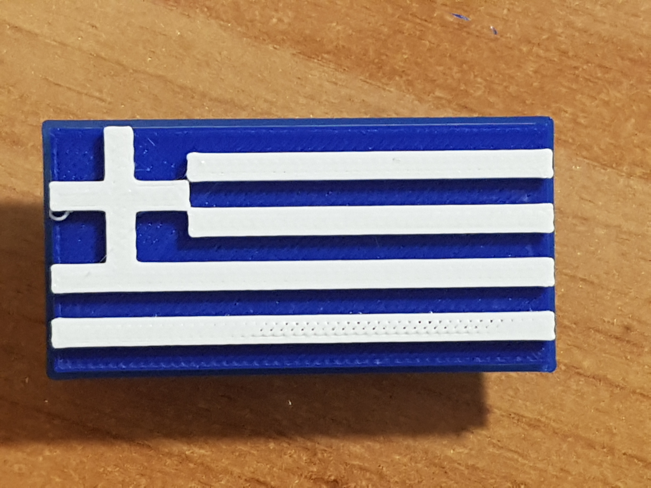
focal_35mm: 26
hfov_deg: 67.3
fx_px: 489
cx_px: 326
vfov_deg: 53.1
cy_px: 244
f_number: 1.7
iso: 250
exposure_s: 1/50
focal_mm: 4.2
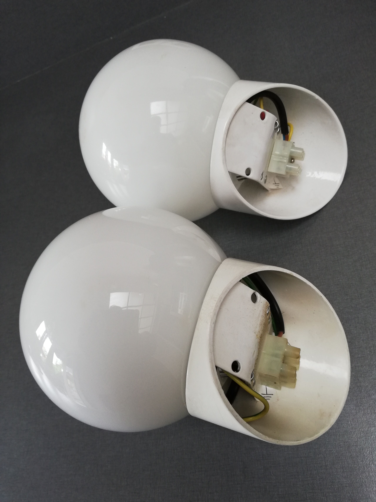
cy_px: 251
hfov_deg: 53.1
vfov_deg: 67.3
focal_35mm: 26
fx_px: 377
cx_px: 188
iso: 125
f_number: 2.2
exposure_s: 1/50
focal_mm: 3.81
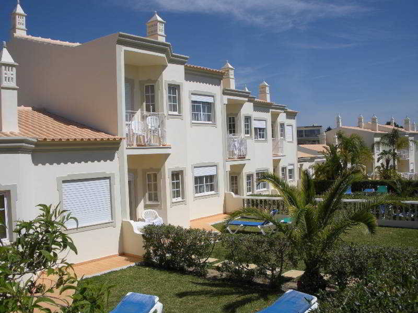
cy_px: 156
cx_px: 209
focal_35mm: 36
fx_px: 435
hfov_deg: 51.4
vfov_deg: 39.7
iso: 64
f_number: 5.6
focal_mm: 6.3
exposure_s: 1/670
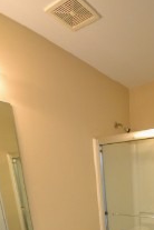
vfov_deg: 53.2
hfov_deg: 43.0
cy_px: 219
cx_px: 122
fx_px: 186
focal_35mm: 29
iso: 2200
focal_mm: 10
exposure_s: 1/60
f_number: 4
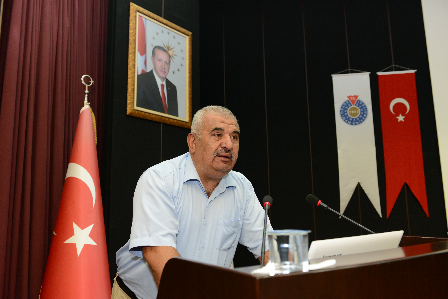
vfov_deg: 42.3
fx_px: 386
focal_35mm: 31
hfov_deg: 60.3
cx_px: 224
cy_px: 150
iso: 1250
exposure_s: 1/100
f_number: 4
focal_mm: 31
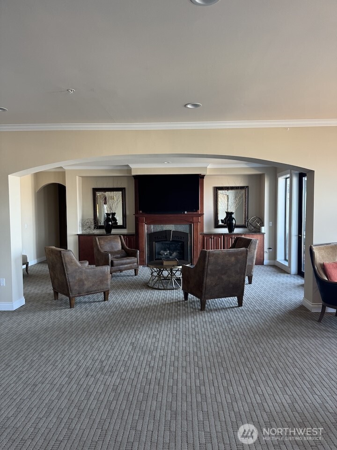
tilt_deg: -2.8
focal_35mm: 24
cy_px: 225
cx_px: 168
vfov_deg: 71.6
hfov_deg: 56.8
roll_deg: +0.7
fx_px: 312
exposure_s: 1/60
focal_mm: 6.76
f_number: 1.78
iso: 160
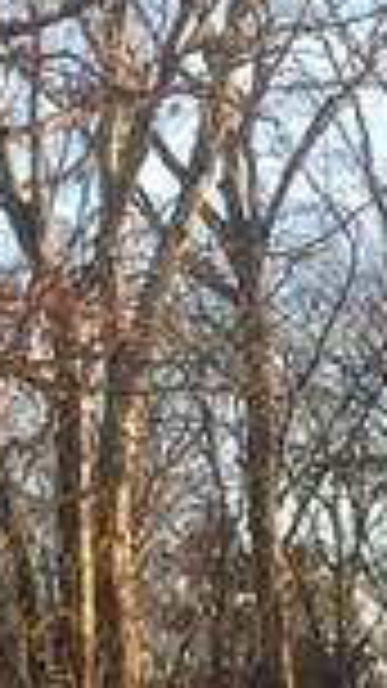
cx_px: 86
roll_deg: +1.5
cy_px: 908
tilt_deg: +2.7
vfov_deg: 15.4
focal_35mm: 132
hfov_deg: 9.2
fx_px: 2409
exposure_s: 1/142
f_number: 2.2
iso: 32
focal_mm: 4.15
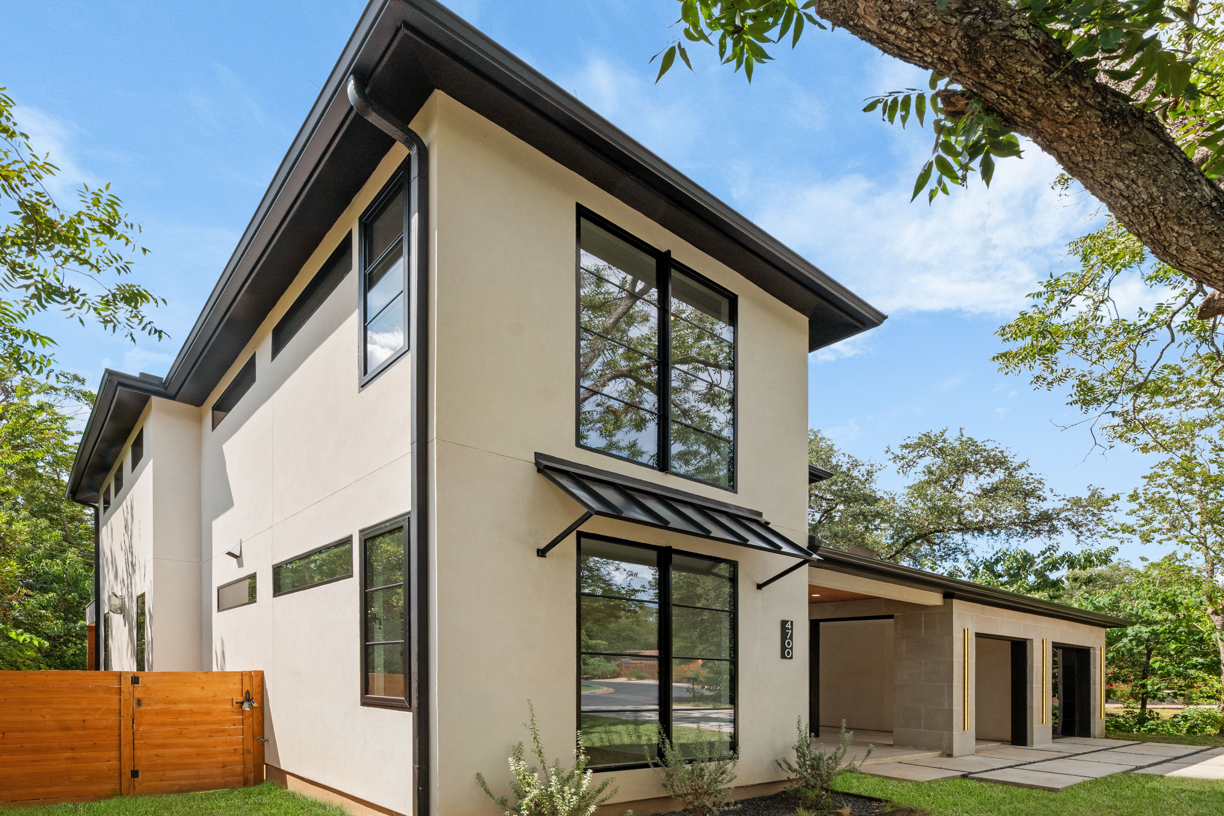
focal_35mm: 16
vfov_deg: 73.7
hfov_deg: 96.7
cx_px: 612
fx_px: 544
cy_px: 408
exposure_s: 1/200
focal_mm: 16
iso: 400
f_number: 14
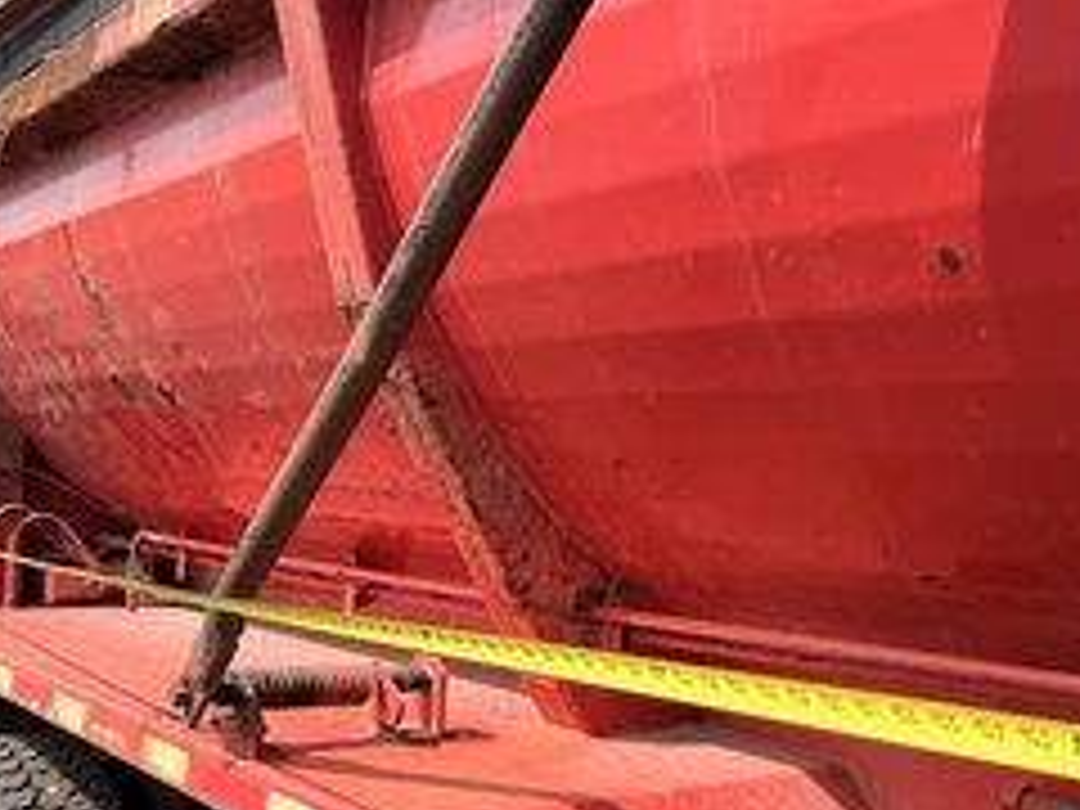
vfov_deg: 35.3
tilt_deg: -3.5
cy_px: 594
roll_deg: -2.7
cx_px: 734
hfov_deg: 46.0
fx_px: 1248
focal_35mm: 40
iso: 100
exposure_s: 1/2232
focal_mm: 6.76
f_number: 1.78
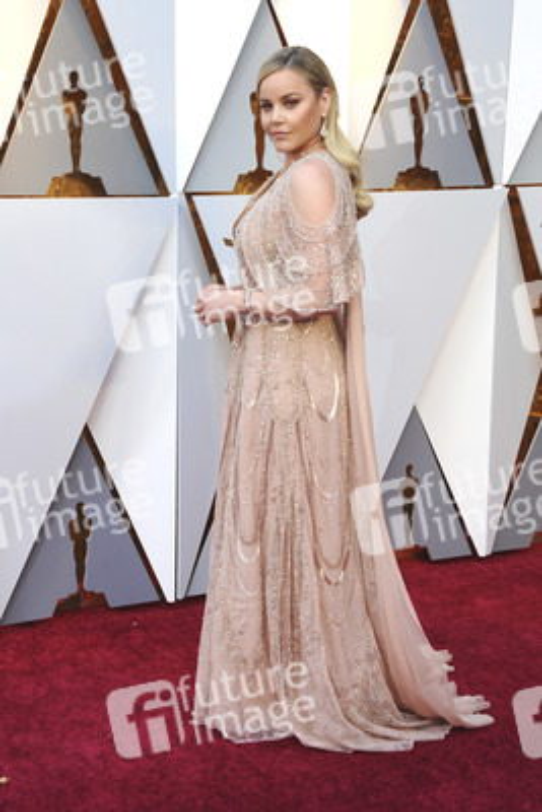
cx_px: 271
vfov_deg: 34.5
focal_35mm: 58
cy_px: 406
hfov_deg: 23.4
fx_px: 1309
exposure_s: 1/250
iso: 800
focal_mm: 58
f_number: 6.3
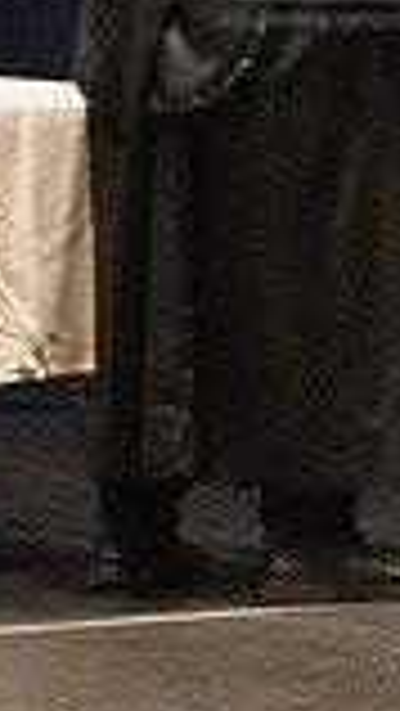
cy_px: -94
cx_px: 326
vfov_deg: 3.6
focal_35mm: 603
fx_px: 11358
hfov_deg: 2.0
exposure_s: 1/250
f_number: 4.5
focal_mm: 135
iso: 8000
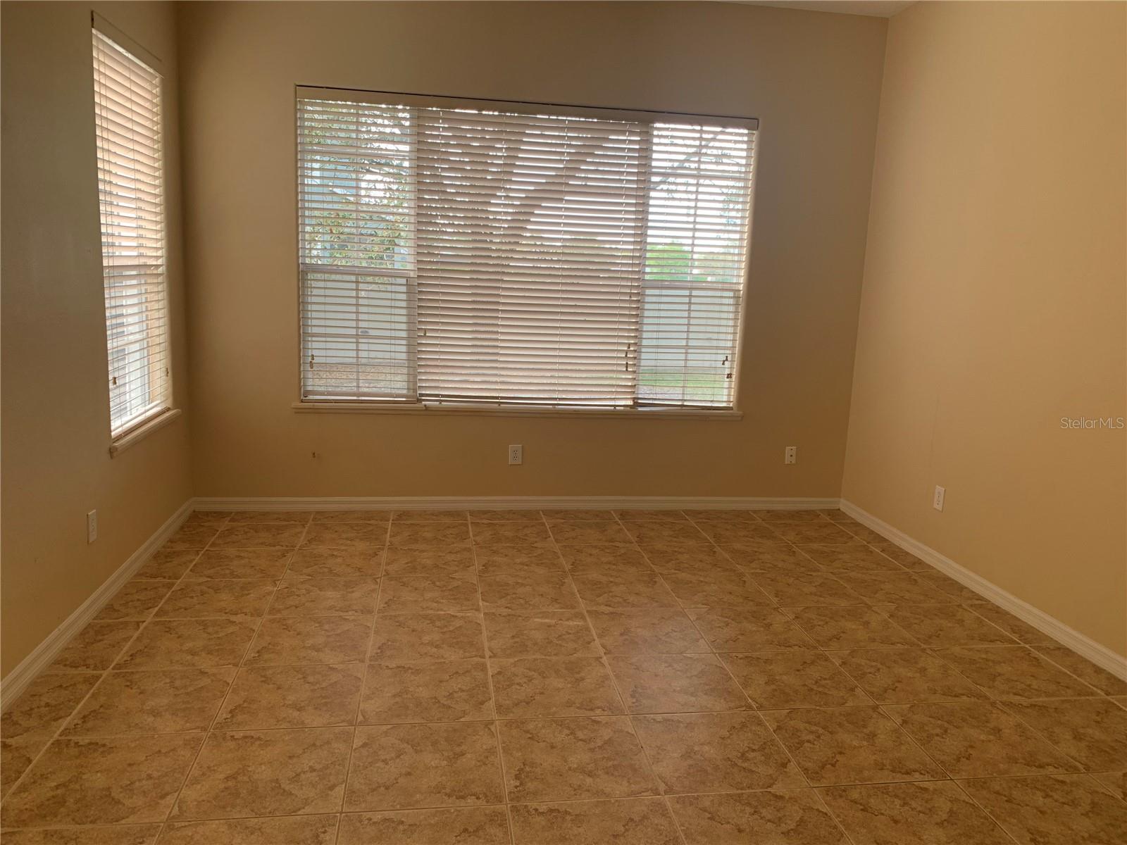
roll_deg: -2.0
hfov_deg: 67.3
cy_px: 422
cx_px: 564
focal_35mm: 26
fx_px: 846
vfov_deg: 53.1
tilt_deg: -9.5
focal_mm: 4.25
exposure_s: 1/121
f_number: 1.8
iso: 50
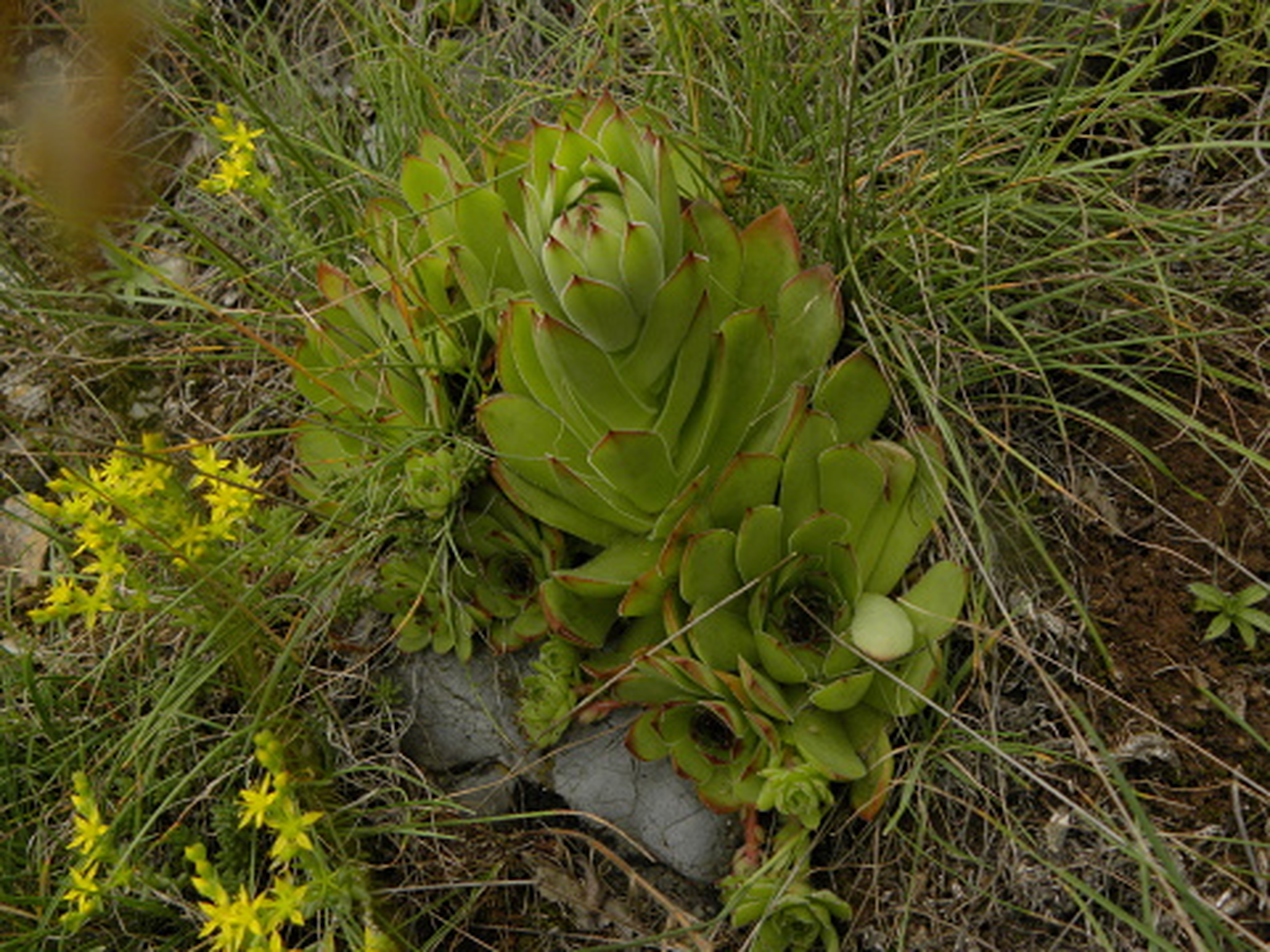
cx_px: 635
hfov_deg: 55.4
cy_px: 476
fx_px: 1211
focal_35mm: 33
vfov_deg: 42.9
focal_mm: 5.9
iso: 64
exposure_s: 1/60
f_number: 3.2
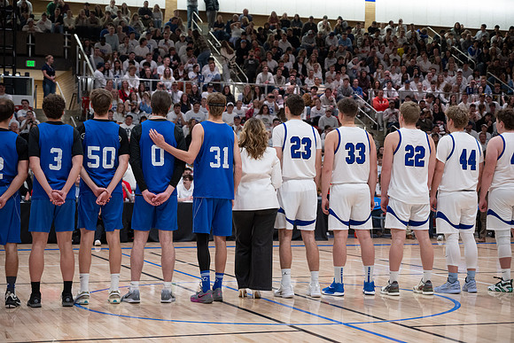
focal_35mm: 70
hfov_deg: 28.6
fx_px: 1007
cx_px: 257
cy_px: 172
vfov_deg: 19.3
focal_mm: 70
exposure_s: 1/80
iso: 1600
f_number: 4
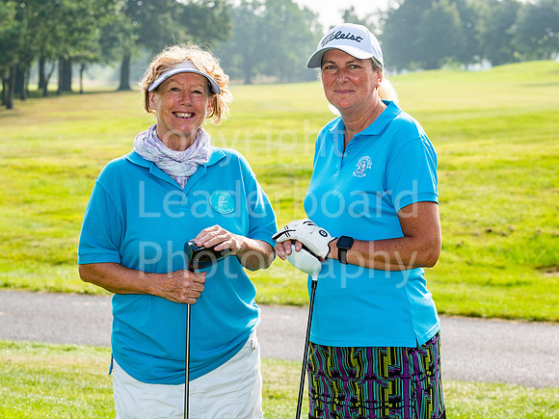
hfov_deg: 15.7
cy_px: 184
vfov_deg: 11.8
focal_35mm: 125
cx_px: 297
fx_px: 2024
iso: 100
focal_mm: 102
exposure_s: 1/200
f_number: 8
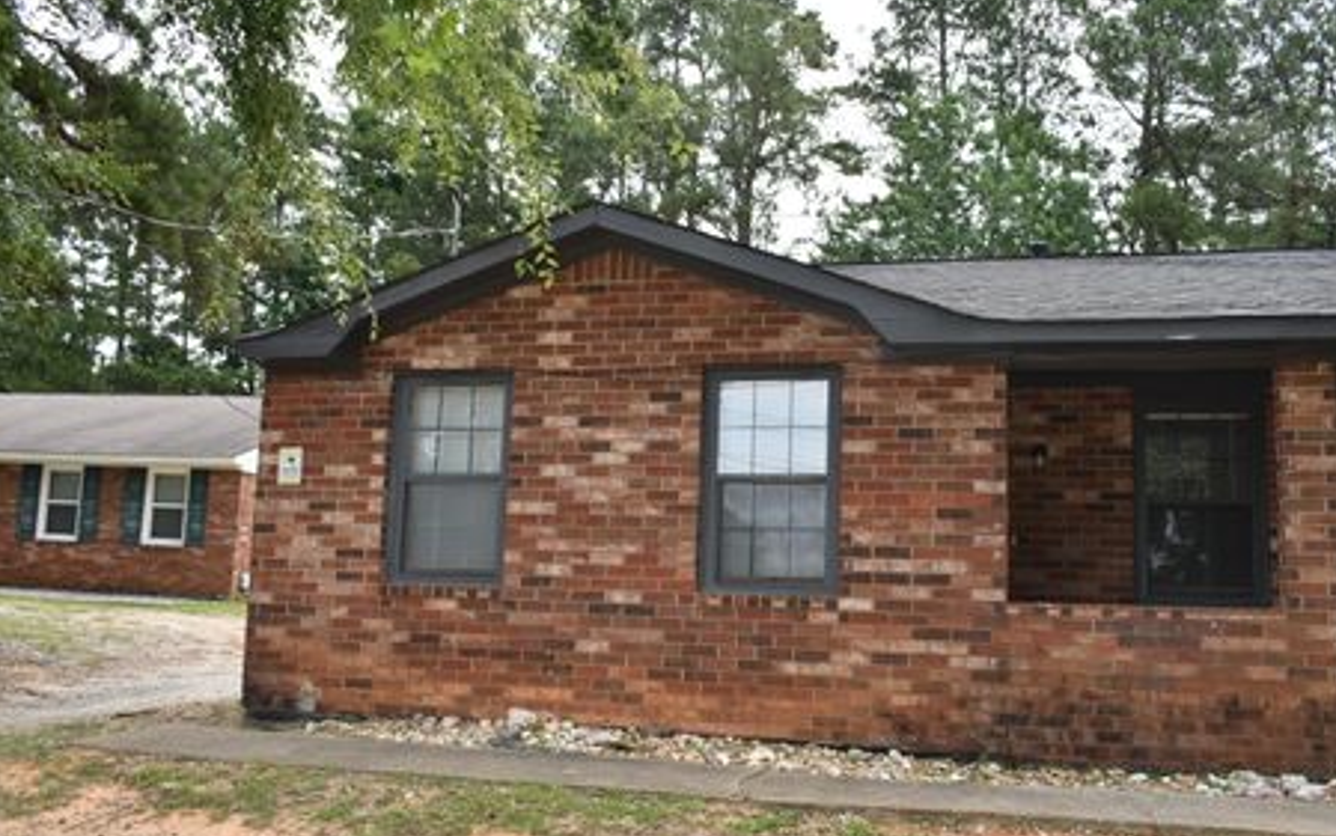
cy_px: 448
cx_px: 687
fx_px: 1238
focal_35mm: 34
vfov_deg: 37.3
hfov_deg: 56.7
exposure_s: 1/125
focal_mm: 20
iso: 110
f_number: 5.6
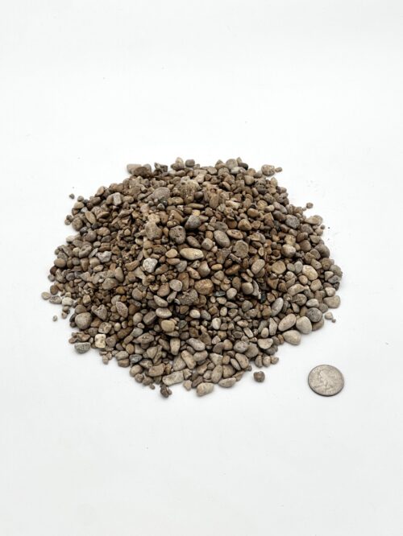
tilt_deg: -50.5
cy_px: 268
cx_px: 202
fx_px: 1194
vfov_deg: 25.3
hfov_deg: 19.2
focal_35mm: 77
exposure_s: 1/207
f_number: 2.8
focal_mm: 9
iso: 32
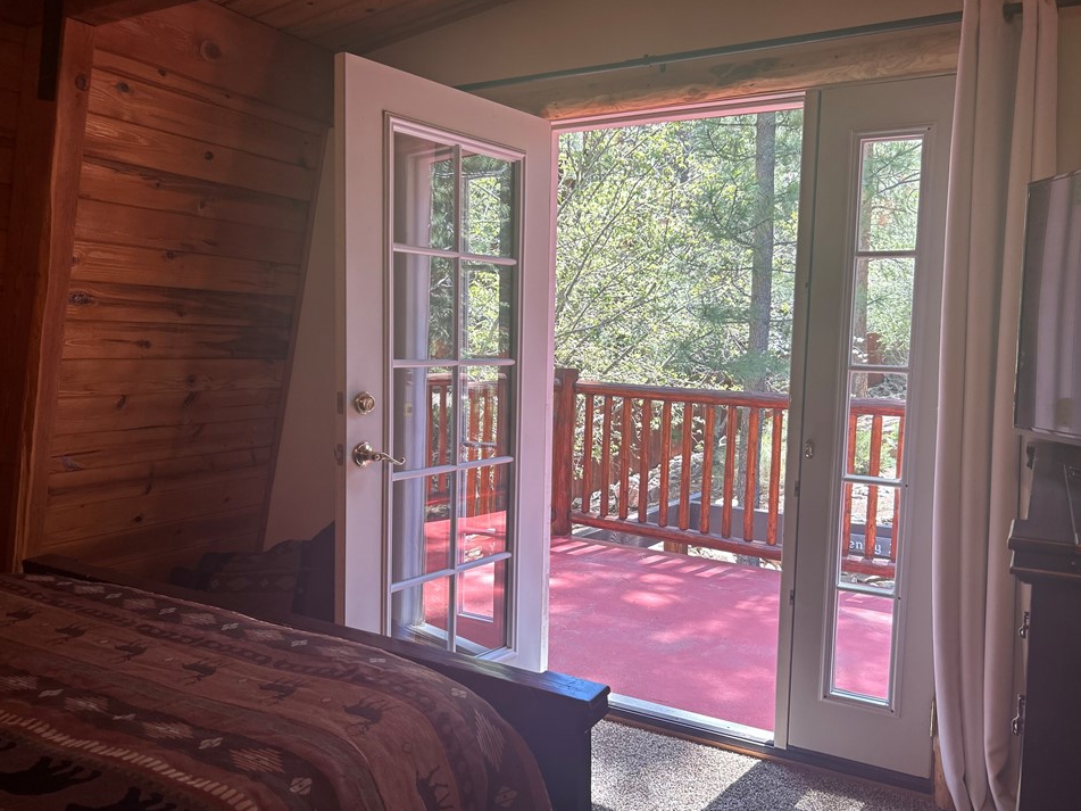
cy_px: 408
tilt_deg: -4.5
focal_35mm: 28
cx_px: 548
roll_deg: -0.4
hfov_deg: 63.4
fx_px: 874
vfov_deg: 49.7
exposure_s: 1/120
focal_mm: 5.7
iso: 32
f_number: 1.5
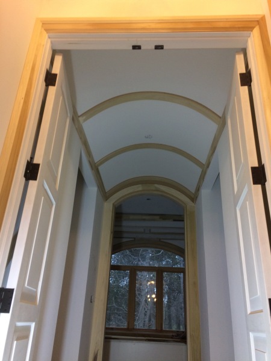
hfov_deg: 48.2
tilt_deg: +22.9
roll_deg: -0.5
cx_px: 136
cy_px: 180
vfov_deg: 61.7
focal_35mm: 29
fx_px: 303
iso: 125
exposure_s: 1/30
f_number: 2.2
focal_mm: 4.15
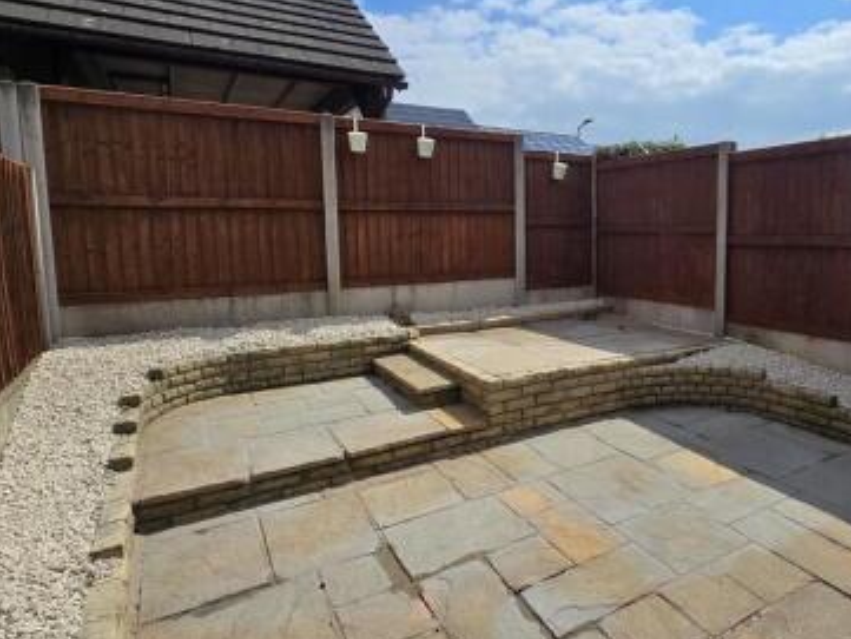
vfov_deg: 63.4
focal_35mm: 21
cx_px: 567
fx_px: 516
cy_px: 298
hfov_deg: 76.5
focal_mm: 2.2
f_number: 2.2
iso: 50
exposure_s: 1/4408
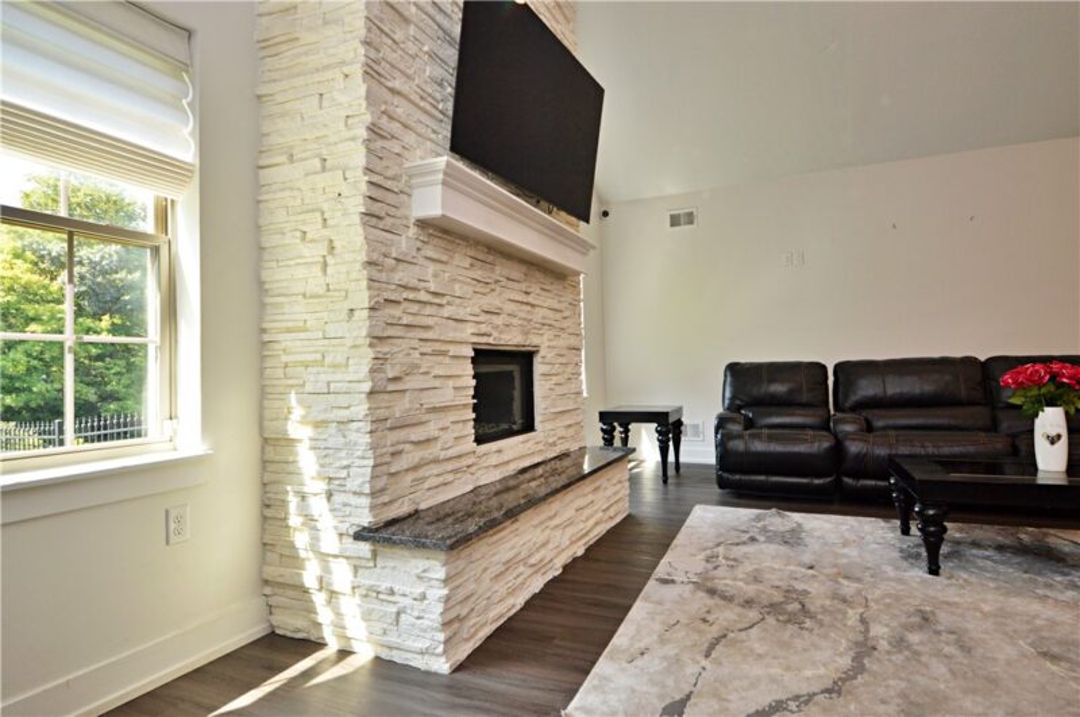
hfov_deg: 90.1
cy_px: 358
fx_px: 539
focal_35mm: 18
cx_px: 540
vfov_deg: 67.2
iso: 400
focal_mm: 12
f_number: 5
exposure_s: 1/100
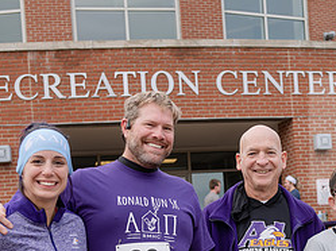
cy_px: 240
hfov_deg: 19.3
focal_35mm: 101
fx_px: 979
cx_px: 269
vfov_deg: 14.4
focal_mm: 45
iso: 400
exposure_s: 1/320
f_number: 5
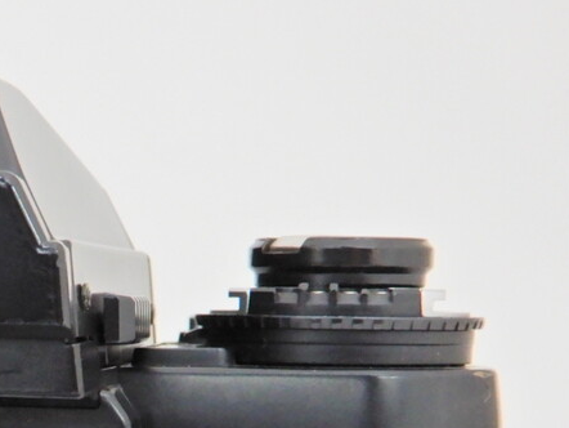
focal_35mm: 114
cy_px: 567
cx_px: -138
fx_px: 1875
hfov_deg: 16.5
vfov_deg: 12.6
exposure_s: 1/30
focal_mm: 7.5
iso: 320
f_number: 4
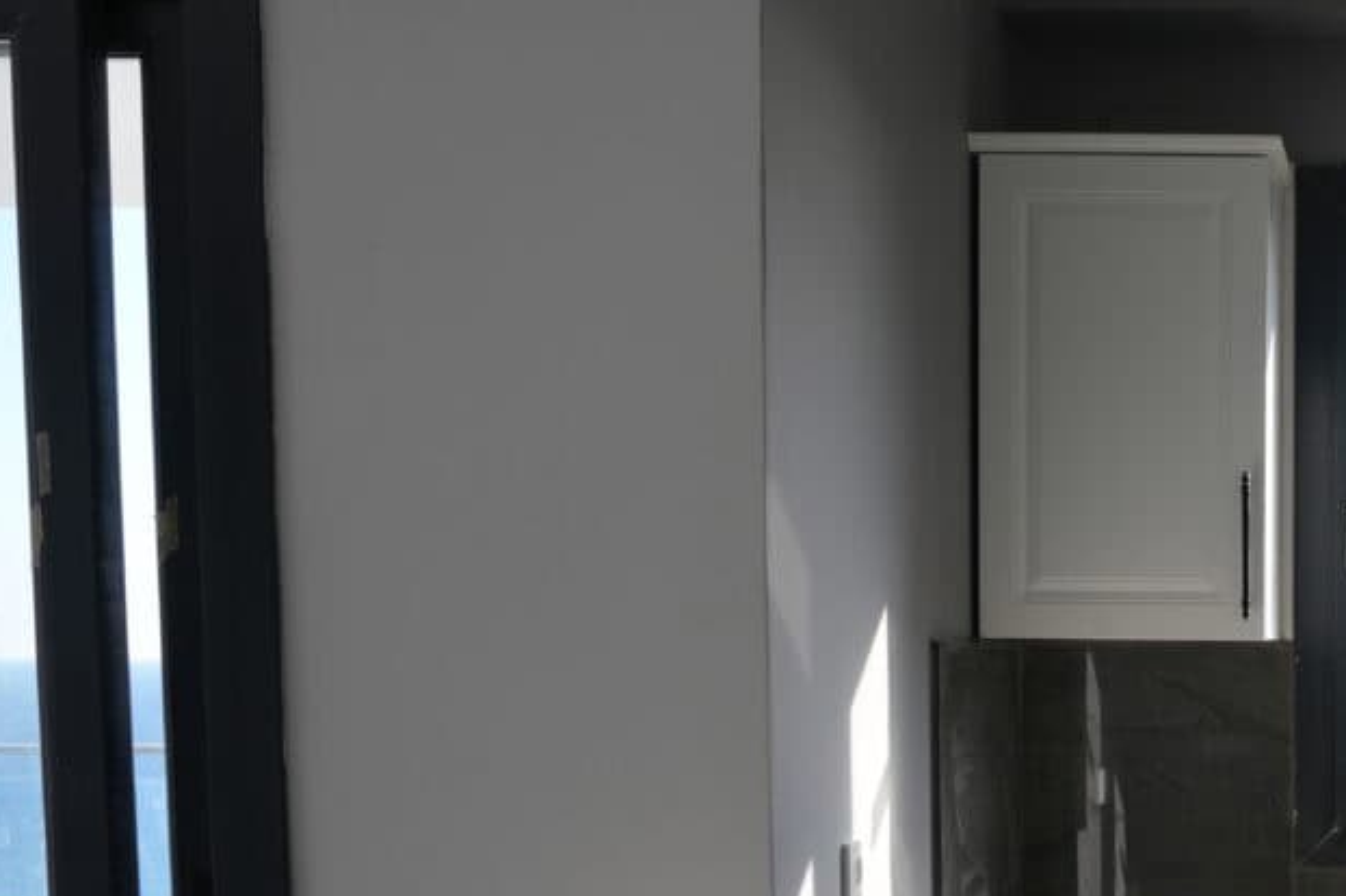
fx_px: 2093
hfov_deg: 31.3
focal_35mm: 56
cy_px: 832
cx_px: 1510
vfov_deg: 23.4
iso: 100
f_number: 5.6
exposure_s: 1/100
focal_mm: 17
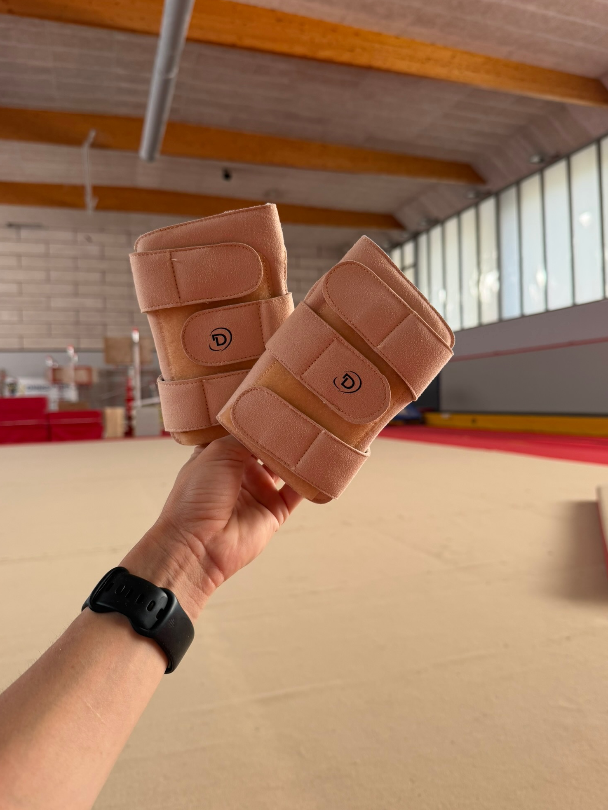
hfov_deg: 54.9
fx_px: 585
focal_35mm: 25
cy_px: 398
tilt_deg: +0.3
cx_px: 305
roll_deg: +0.9
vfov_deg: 69.4
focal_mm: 6.76
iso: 125
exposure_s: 1/121
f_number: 1.78
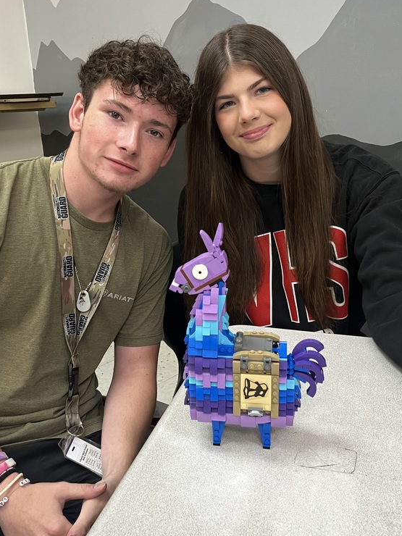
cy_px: 270
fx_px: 557
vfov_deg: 51.4
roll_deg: +3.9
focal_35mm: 36
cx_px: 196
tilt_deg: -18.8
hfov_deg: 39.7
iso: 160
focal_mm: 5.1
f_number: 1.6
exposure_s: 1/60
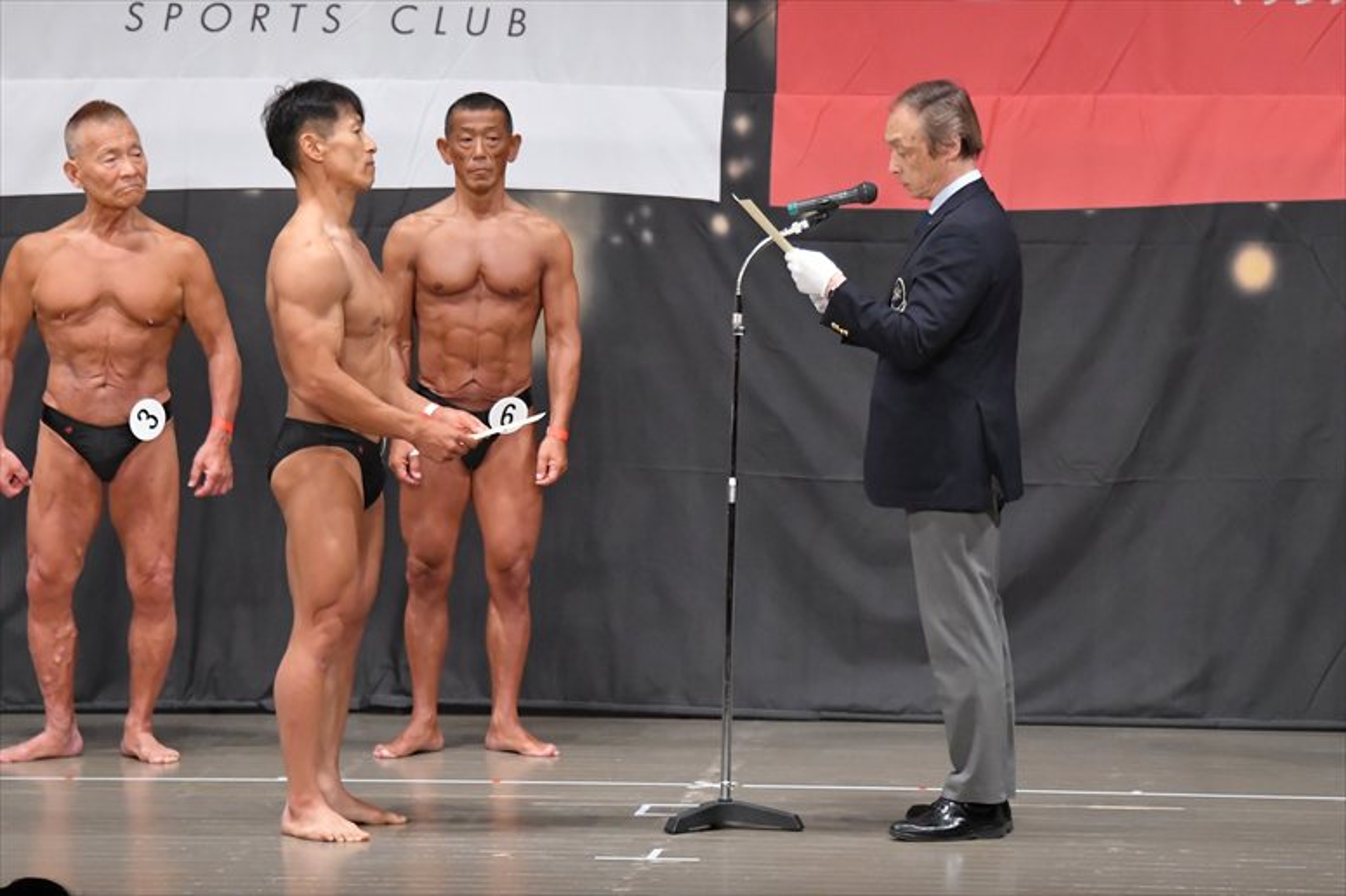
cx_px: 673
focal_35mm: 202
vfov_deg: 6.8
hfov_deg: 10.2
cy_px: 448
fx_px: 7549
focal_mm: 135
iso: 6400
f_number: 5.6
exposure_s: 1/400
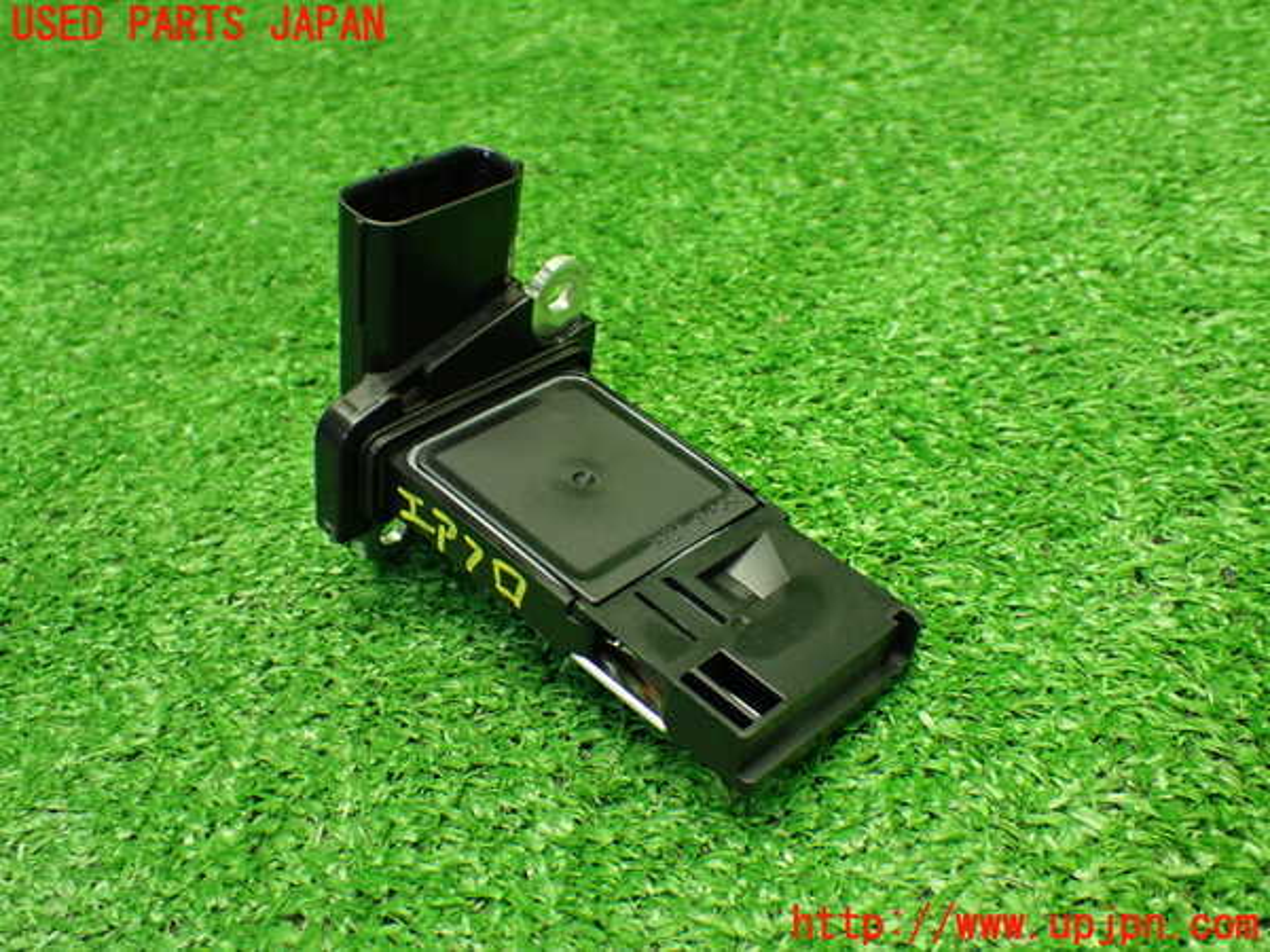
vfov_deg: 35.1
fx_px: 1504
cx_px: 635
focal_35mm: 41
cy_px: 476
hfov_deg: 45.8
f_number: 2.8
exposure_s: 1/80
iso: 800
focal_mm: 7.31
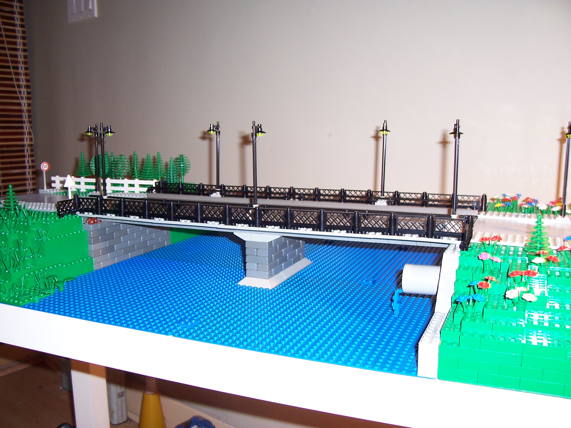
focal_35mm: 34
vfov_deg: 41.8
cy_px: 214
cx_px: 286
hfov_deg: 54.0
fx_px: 561
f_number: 2.7
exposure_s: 1/2
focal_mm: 5.6
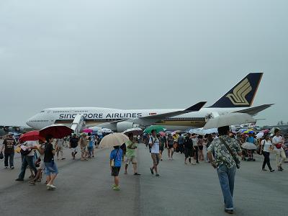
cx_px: 144
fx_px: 291
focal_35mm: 35
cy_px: 108
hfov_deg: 52.6
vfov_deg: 40.7
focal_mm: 5.7
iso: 125
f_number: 4
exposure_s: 1/400
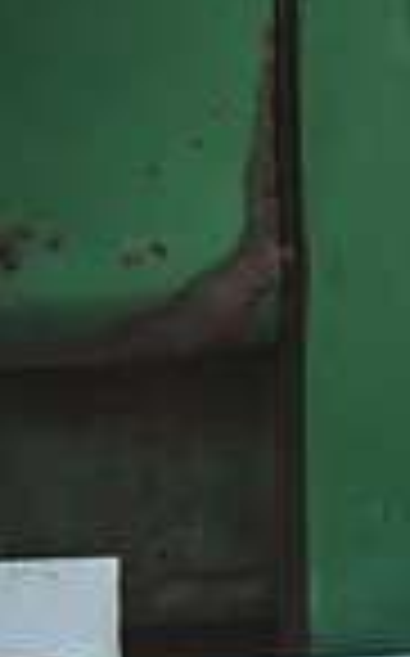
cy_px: 421
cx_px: 1293
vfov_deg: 7.3
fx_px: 5159
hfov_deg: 4.4
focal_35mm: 288
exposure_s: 1/160
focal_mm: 70
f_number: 2.8
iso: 100
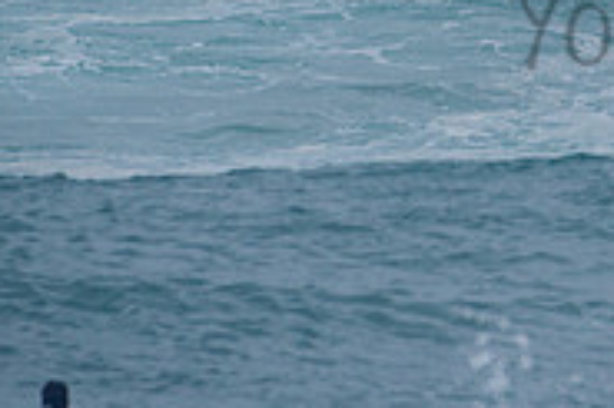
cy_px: -149
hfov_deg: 1.1
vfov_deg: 0.7
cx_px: 865
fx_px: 32717
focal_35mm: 1920
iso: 450
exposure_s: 1/2000
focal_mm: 500
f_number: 5.6
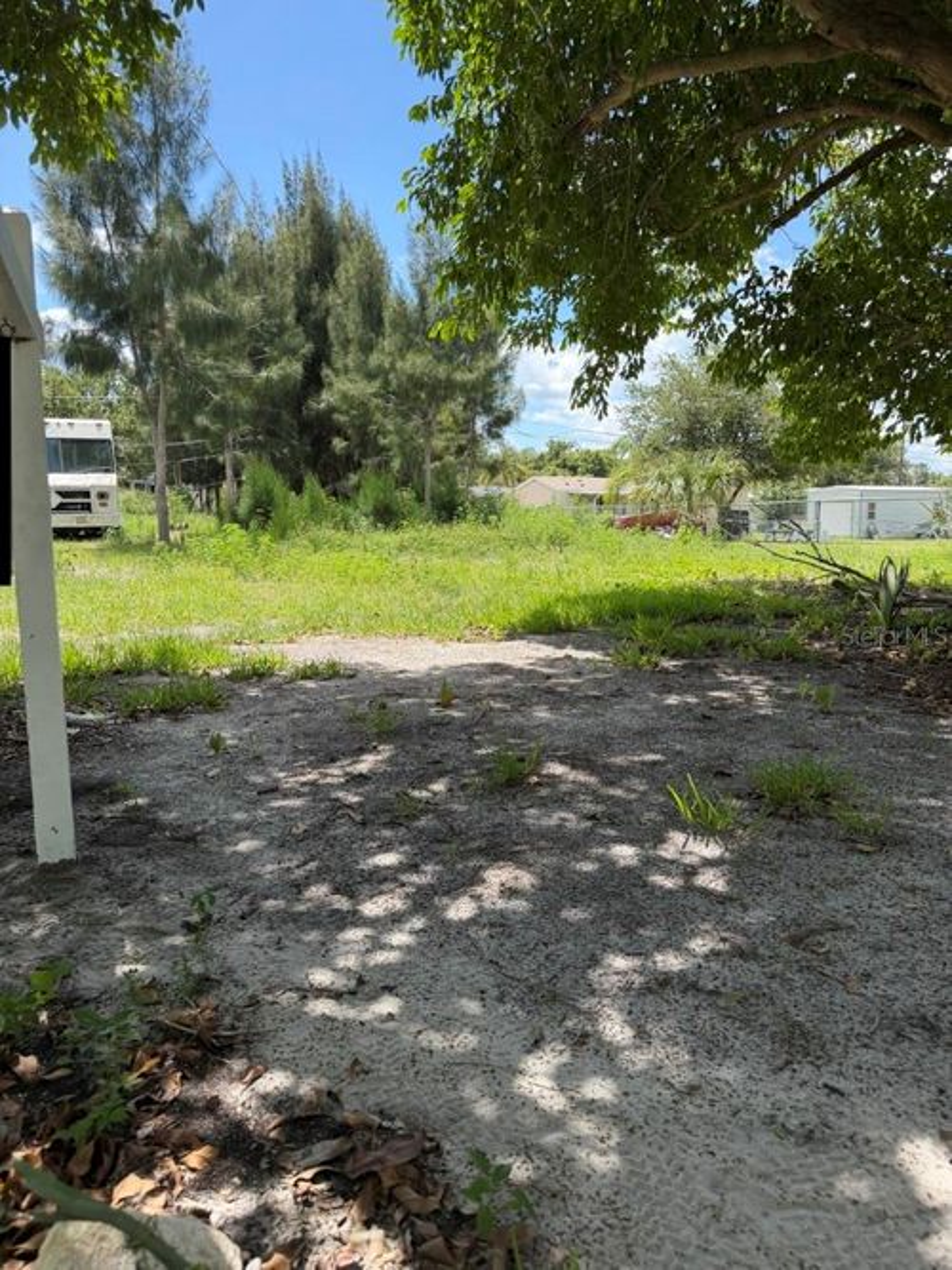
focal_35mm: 24
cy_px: 635
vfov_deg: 71.6
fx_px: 880
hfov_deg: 56.8
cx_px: 476
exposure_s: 1/2169
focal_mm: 6.76
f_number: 1.78
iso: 100
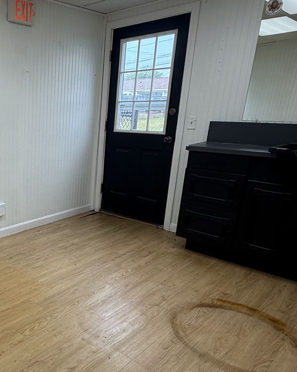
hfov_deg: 41.7
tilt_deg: -16.3
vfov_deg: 57.0
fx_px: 341
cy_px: 210
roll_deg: -0.2
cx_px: 8
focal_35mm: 31
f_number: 2.2
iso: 64
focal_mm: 2.22
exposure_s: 1/120
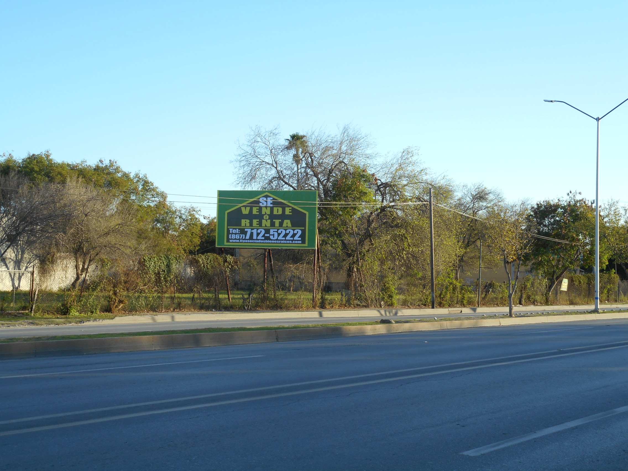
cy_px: 236
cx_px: 314
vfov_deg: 28.6
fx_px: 925
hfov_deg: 37.5
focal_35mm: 51
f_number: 4.9
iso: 80
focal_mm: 9.1
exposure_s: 1/125
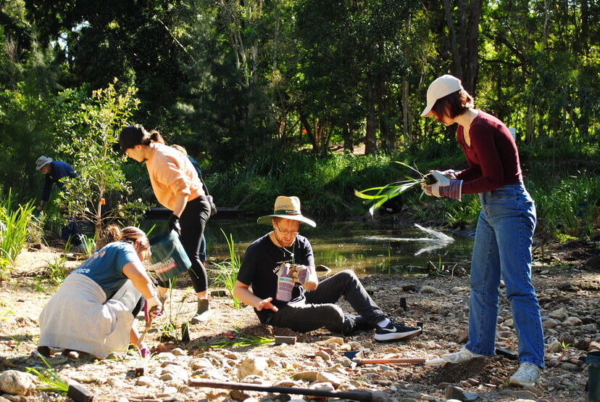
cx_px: 300
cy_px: 201
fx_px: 951
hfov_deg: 35.0
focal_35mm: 57
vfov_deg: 23.8
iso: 100
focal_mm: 38
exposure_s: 1/60
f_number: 5.6
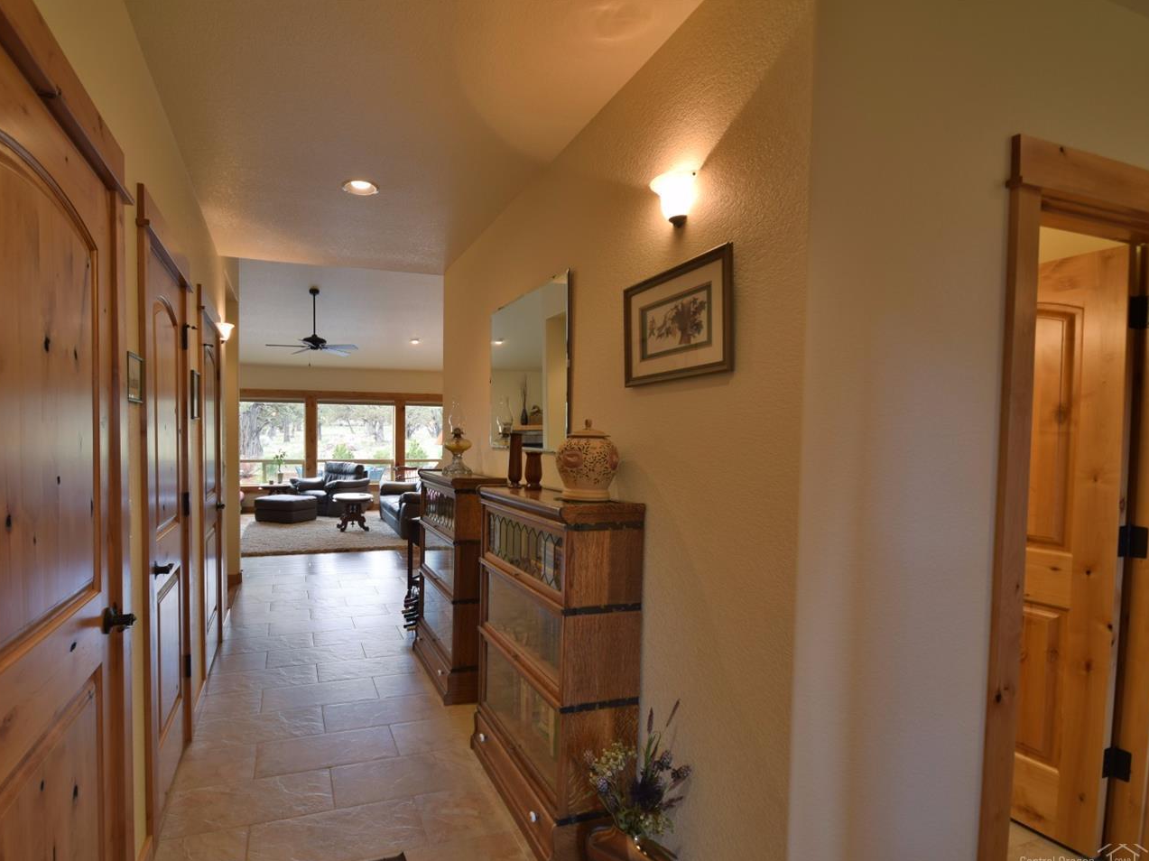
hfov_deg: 90.2
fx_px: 564
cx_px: 479
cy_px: 449
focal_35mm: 17
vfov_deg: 74.7
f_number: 4.5
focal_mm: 10
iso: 250
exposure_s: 1/15
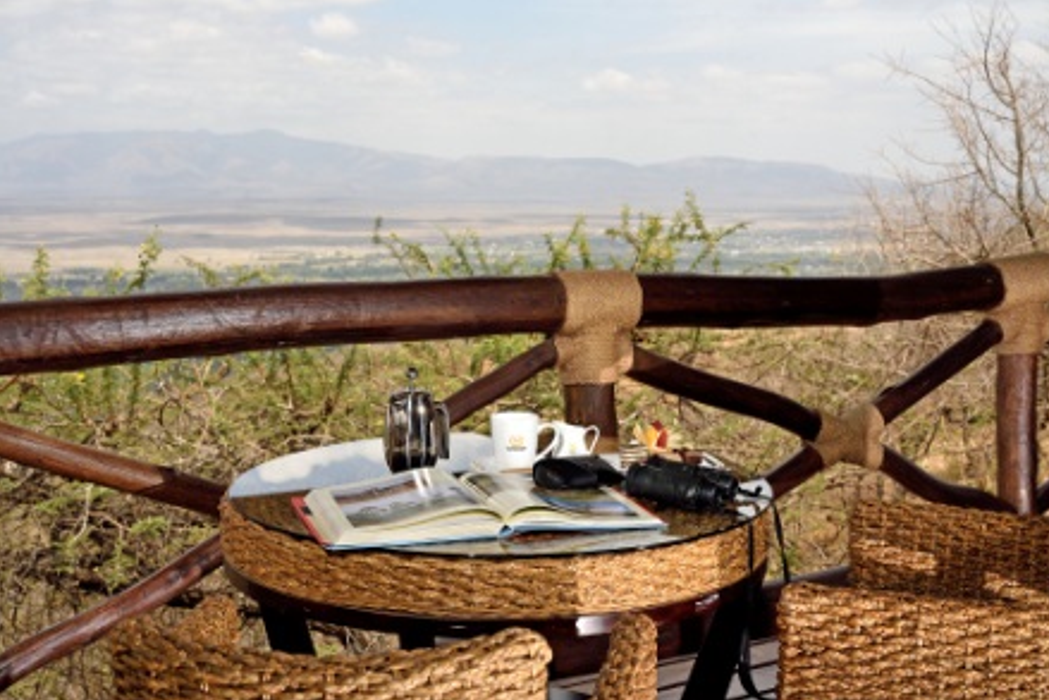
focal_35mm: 51
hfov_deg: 38.9
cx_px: 533
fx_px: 1486
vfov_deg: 26.5
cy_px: 352
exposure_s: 1/200
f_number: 10
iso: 100
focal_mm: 50
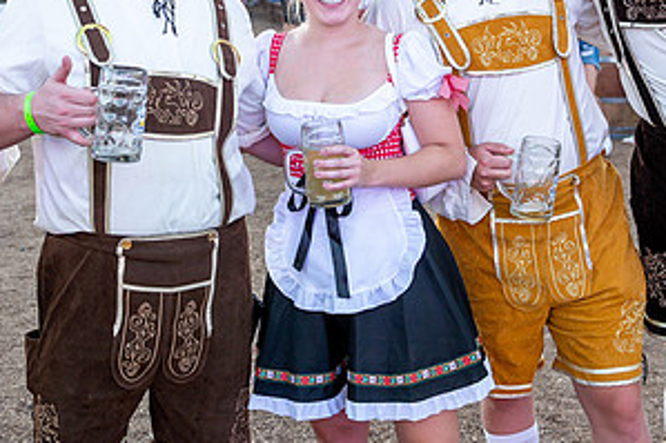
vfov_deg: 20.3
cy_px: 77
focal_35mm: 66
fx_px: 1220
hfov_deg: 30.5
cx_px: 301
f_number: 4
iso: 640
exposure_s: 1/250
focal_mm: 34
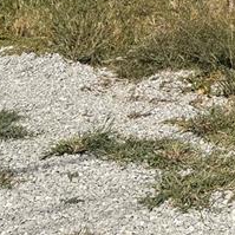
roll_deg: +0.9
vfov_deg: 13.9
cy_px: -208
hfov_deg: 15.1
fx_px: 837
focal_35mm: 109
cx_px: 324
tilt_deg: +0.7
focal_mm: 6.76
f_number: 1.78
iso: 80
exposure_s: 1/6711
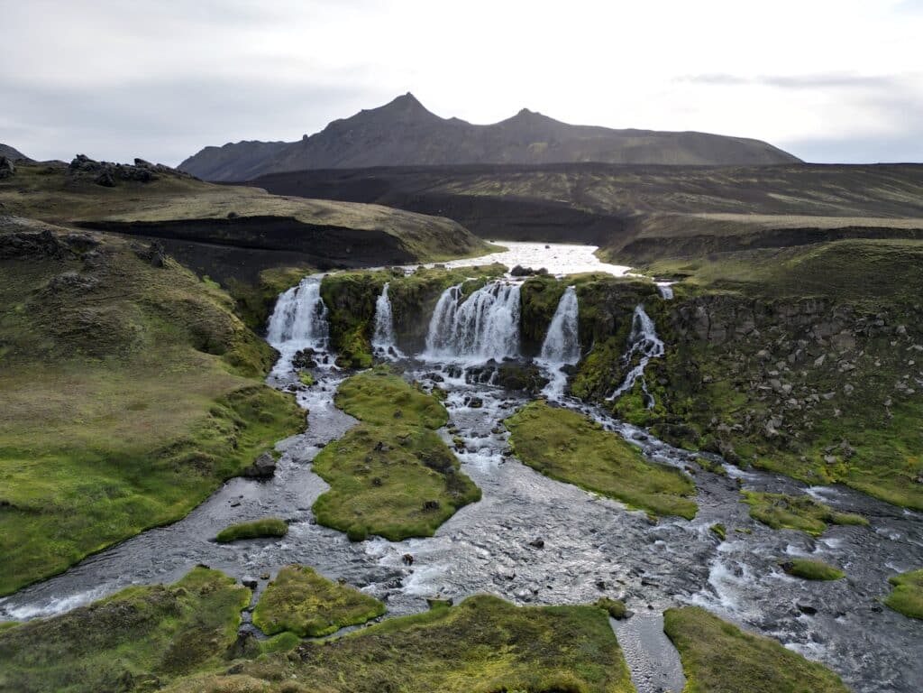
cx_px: 462
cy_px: 346
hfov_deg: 71.6
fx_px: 640
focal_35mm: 24
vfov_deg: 56.8
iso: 110
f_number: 1.7
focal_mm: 6.72
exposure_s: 1/1600
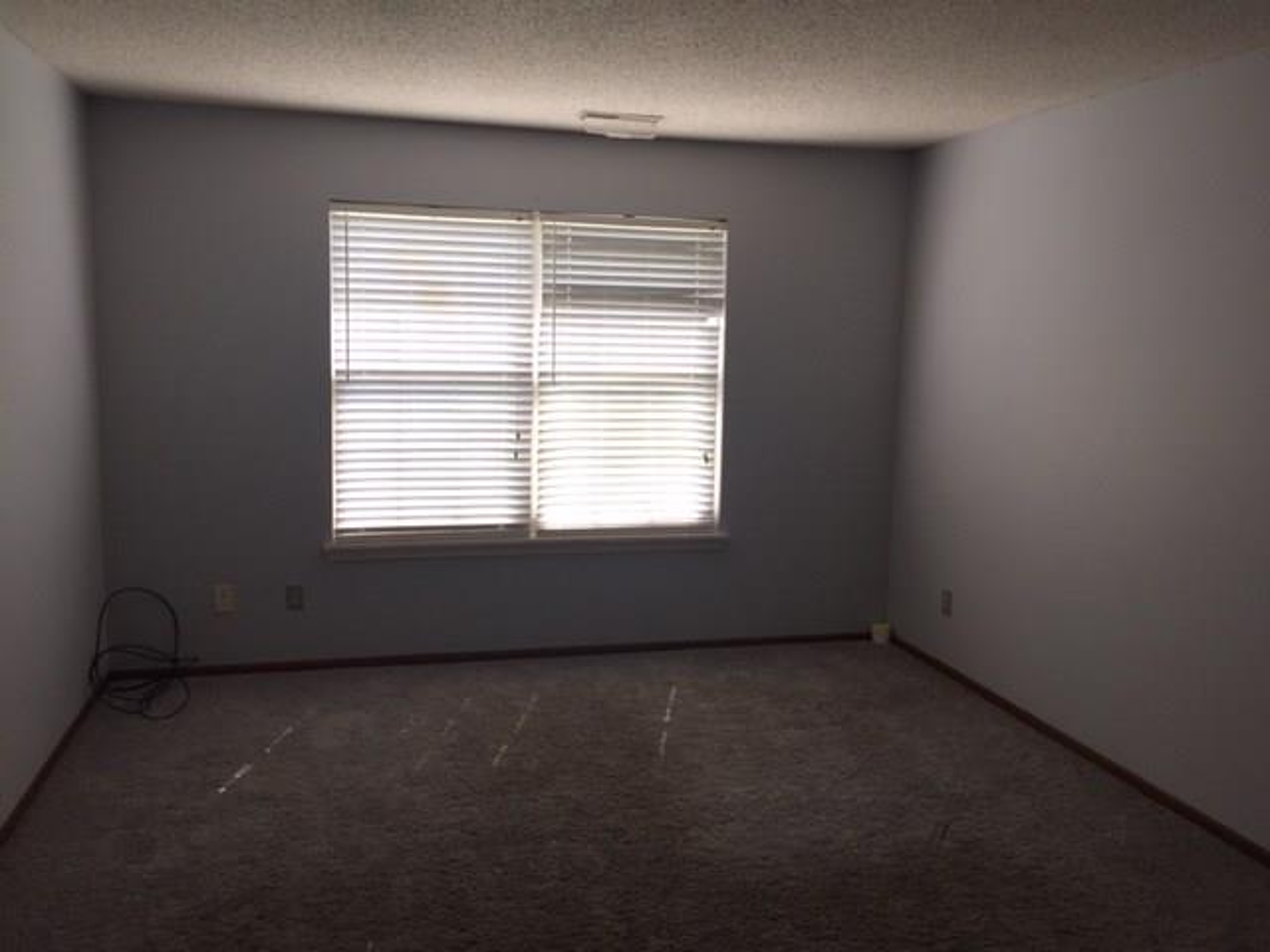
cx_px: 635
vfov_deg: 48.2
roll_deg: -0.9
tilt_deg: -7.7
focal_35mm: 29
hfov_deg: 61.7
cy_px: 476
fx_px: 1064
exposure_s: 1/125
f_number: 2.2
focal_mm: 4.15
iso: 32
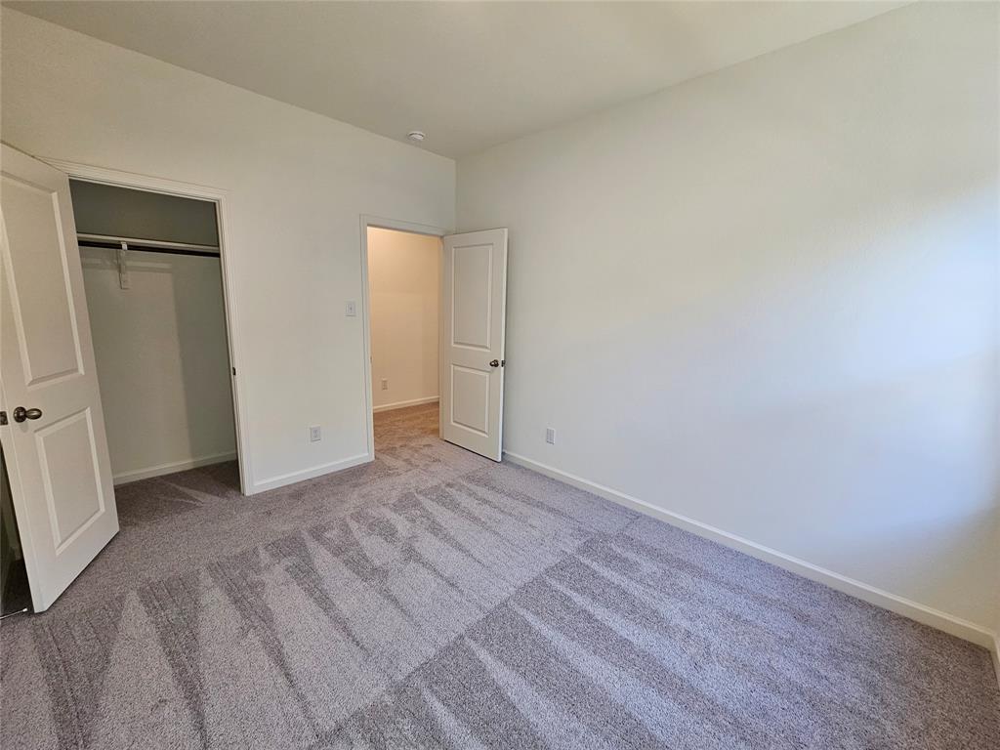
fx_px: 376
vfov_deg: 89.9
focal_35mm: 13
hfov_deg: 106.2
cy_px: 375
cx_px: 500
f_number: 2.2
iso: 100
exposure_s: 1/60
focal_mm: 2.2
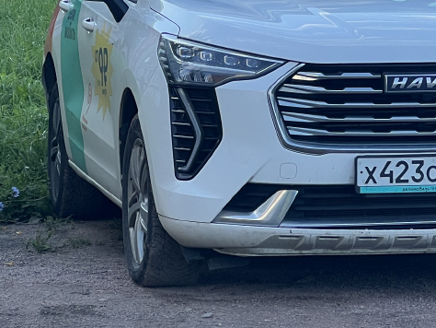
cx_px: 344
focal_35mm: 211
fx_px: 2659
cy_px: 39
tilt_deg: -1.4
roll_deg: +0.8
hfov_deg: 9.4
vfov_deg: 7.0
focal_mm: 9
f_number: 2.8
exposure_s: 1/202
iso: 32
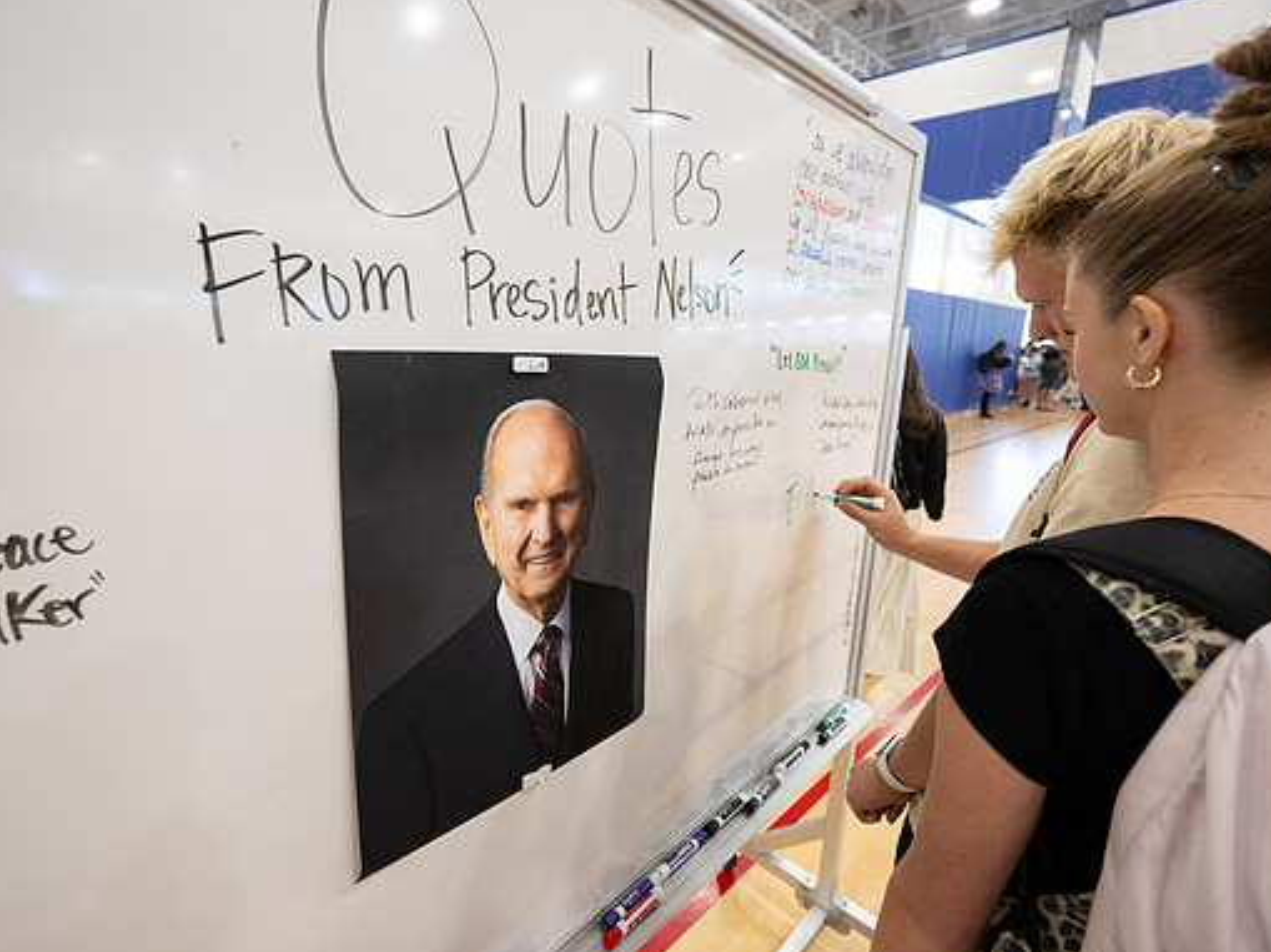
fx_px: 624
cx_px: 592
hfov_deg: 90.9
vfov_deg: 74.7
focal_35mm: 17
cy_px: 474
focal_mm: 15.5
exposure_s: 1/125
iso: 1000
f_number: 4
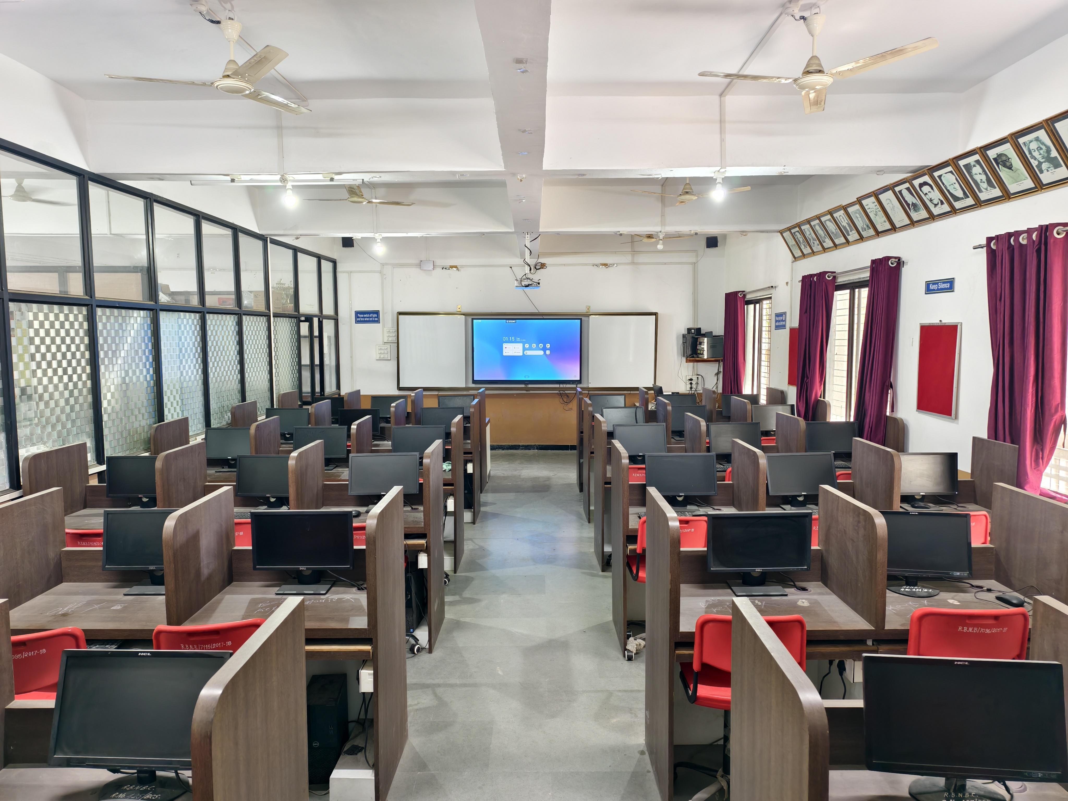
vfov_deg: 58.9
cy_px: 400
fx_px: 710
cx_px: 534
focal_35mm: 23
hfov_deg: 73.9
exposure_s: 1/33.3
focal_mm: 6.54
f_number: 1.57
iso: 379
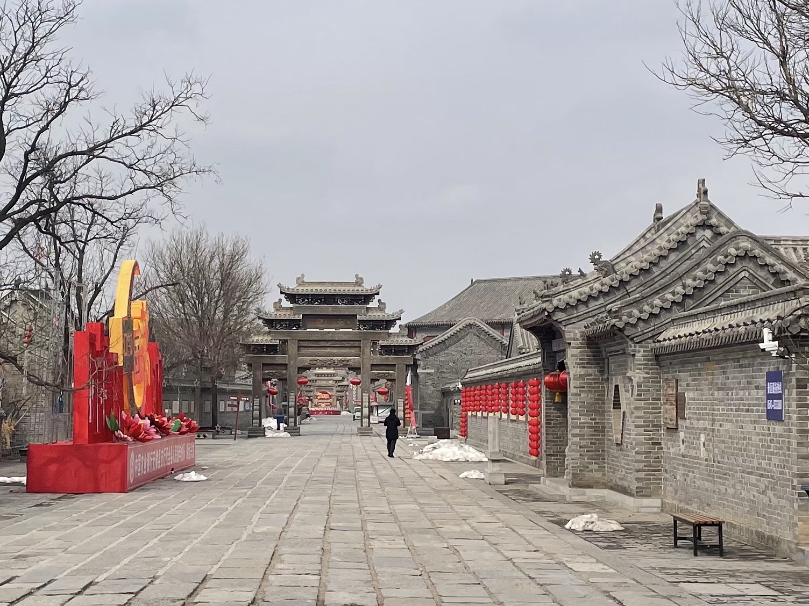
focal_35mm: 26
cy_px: 303
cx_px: 404
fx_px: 608
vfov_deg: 53.1
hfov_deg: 67.3
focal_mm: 4.2
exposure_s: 1/4651
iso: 32
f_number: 1.6
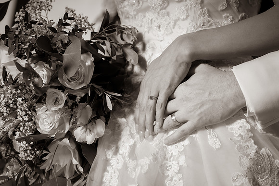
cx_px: 140
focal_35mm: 84
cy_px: 93
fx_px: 650
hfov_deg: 24.2
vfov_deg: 16.3
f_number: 4
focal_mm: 70
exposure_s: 1/400
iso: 100
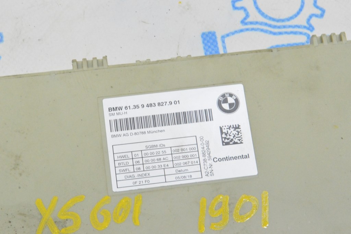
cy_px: 117
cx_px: 176
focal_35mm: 82
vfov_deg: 16.5
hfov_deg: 24.6
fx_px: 804
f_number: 20
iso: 6400
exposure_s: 1/20
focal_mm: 55
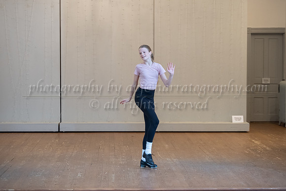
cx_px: 140
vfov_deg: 14.5
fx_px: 748
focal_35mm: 94
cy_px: 94
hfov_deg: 21.7
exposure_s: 1/200
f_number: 2.8
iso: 1600
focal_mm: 75
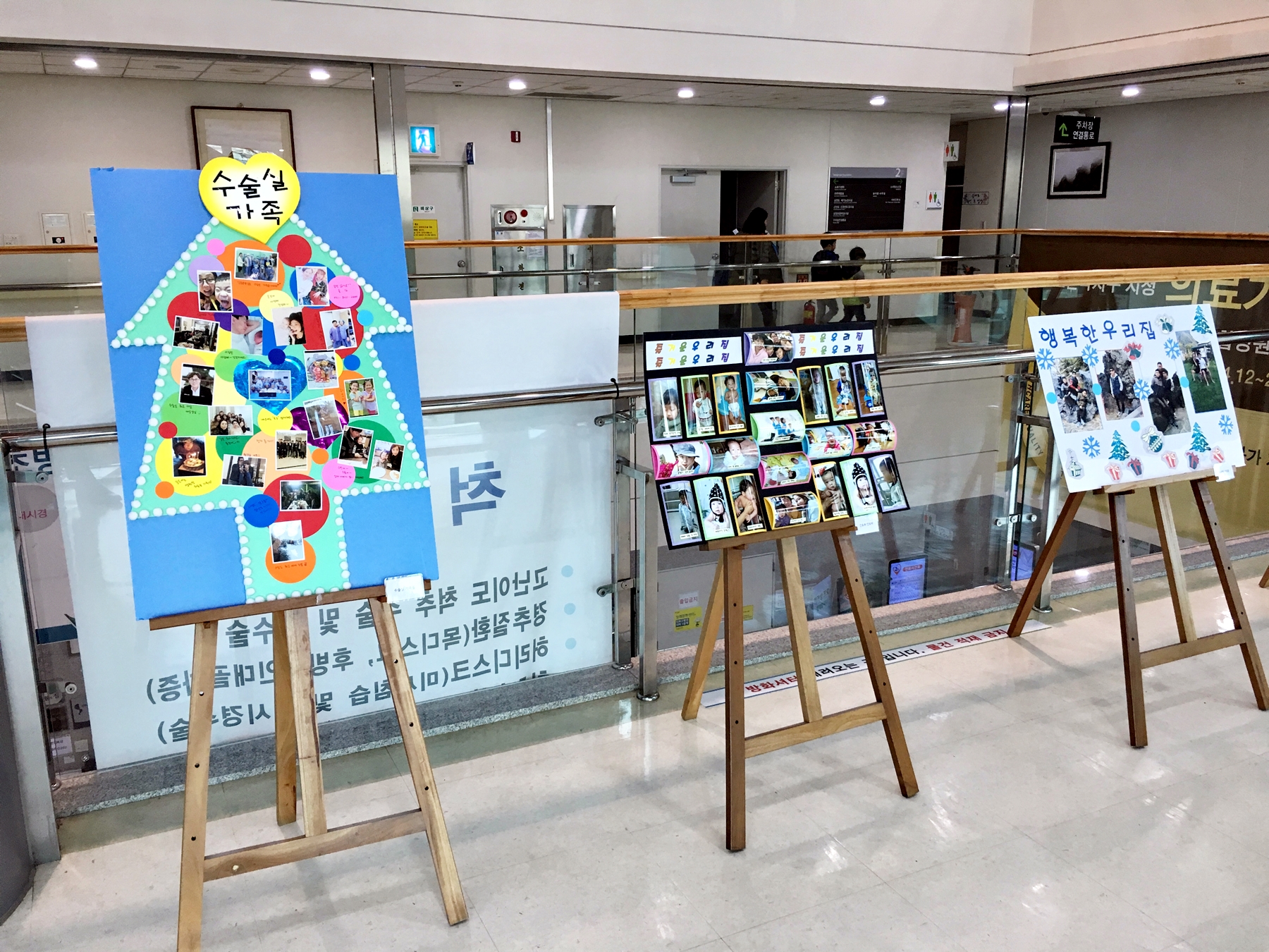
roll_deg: +0.3
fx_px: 1063
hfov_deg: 61.7
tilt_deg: -12.7
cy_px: 476
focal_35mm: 29
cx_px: 634
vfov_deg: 48.2
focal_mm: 4.15
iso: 40
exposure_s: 1/30
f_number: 2.2
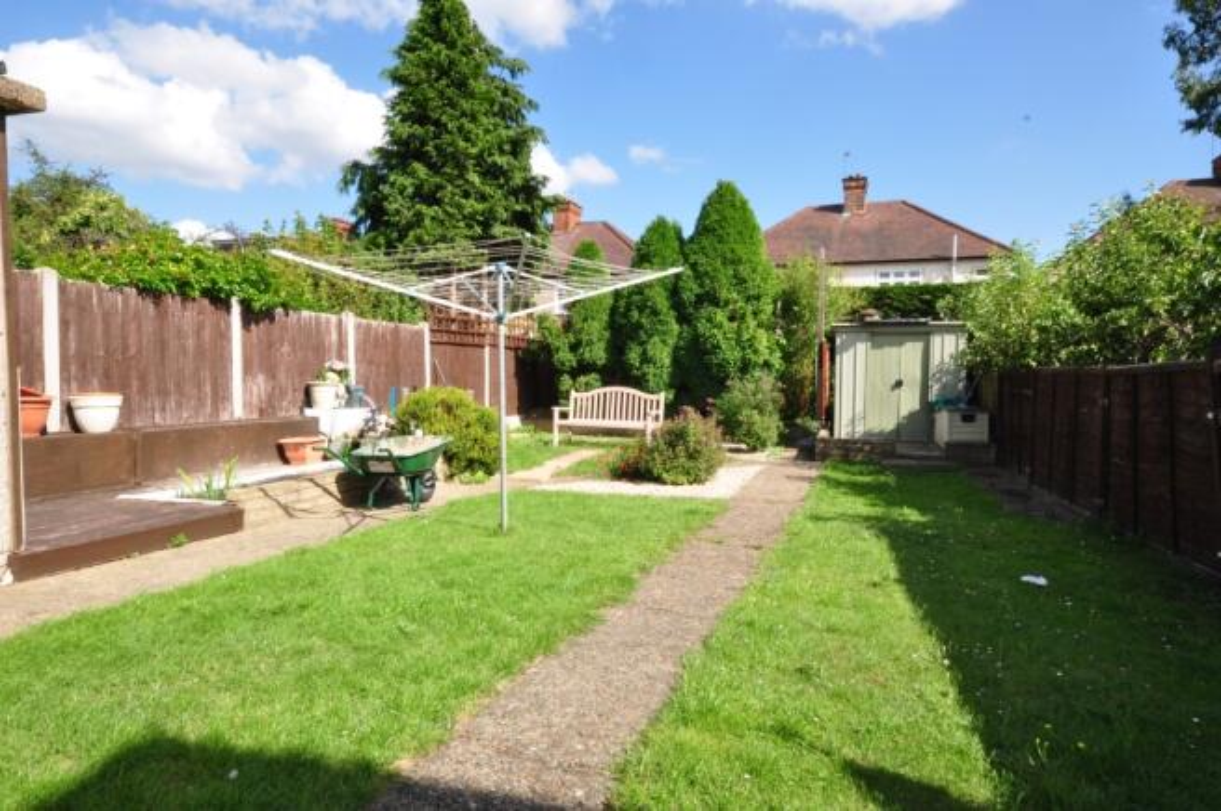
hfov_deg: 77.4
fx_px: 762
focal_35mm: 22
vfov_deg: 56.0
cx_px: 610
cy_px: 406
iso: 200
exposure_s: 1/25
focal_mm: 15
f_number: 22
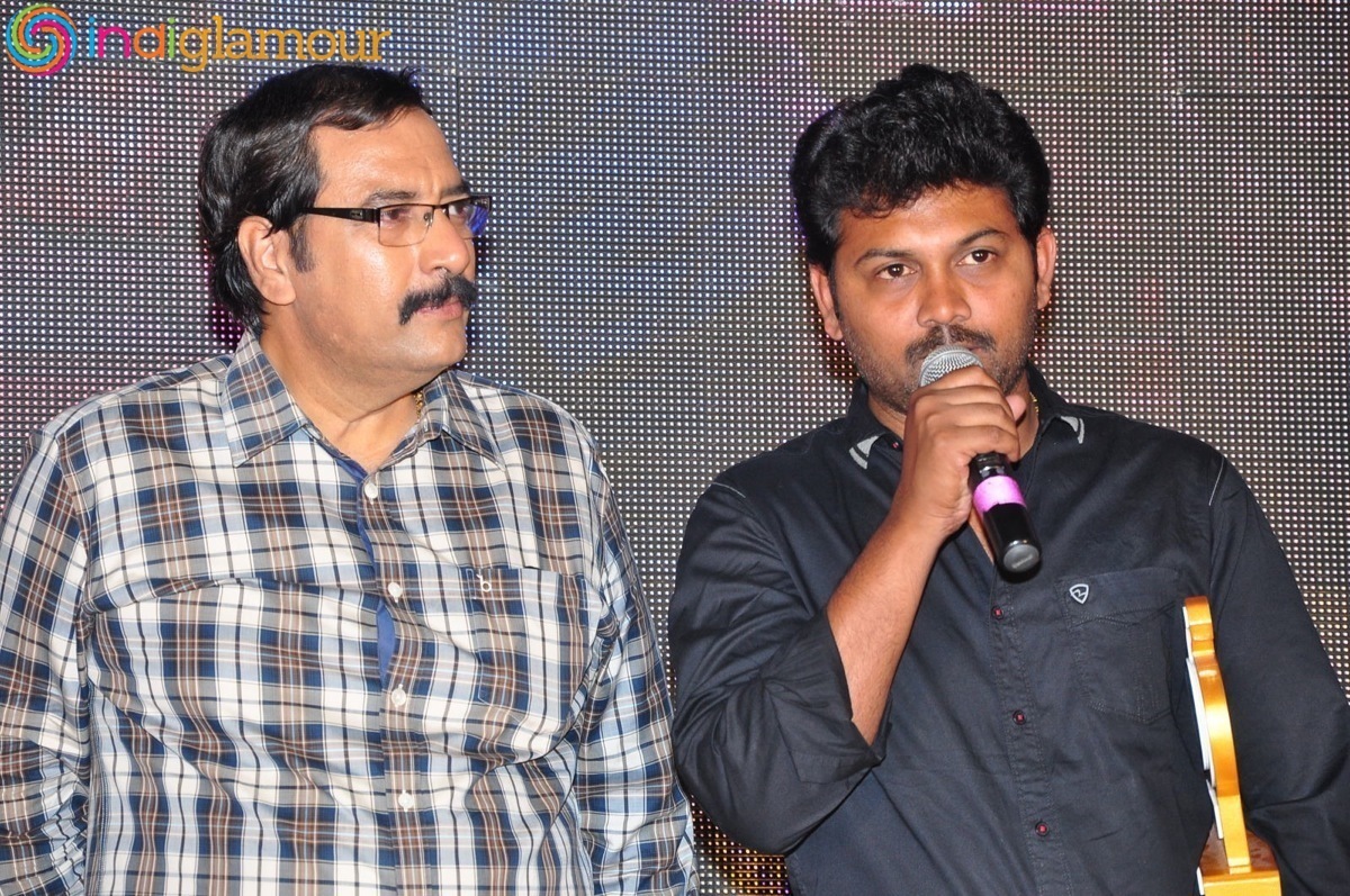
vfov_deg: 8.7
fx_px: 5899
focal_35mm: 158
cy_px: 448
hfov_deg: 13.1
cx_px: 675
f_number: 7.1
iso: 500
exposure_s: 1/125
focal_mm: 105
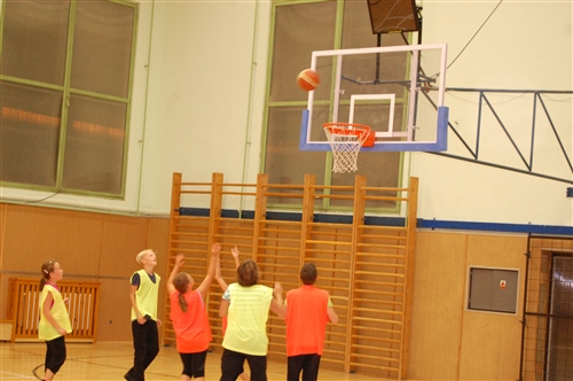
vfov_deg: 16.5
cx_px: 286
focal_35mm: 82
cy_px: 190
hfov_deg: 24.6
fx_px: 1311
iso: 1600
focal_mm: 55
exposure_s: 1/60
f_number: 5.6
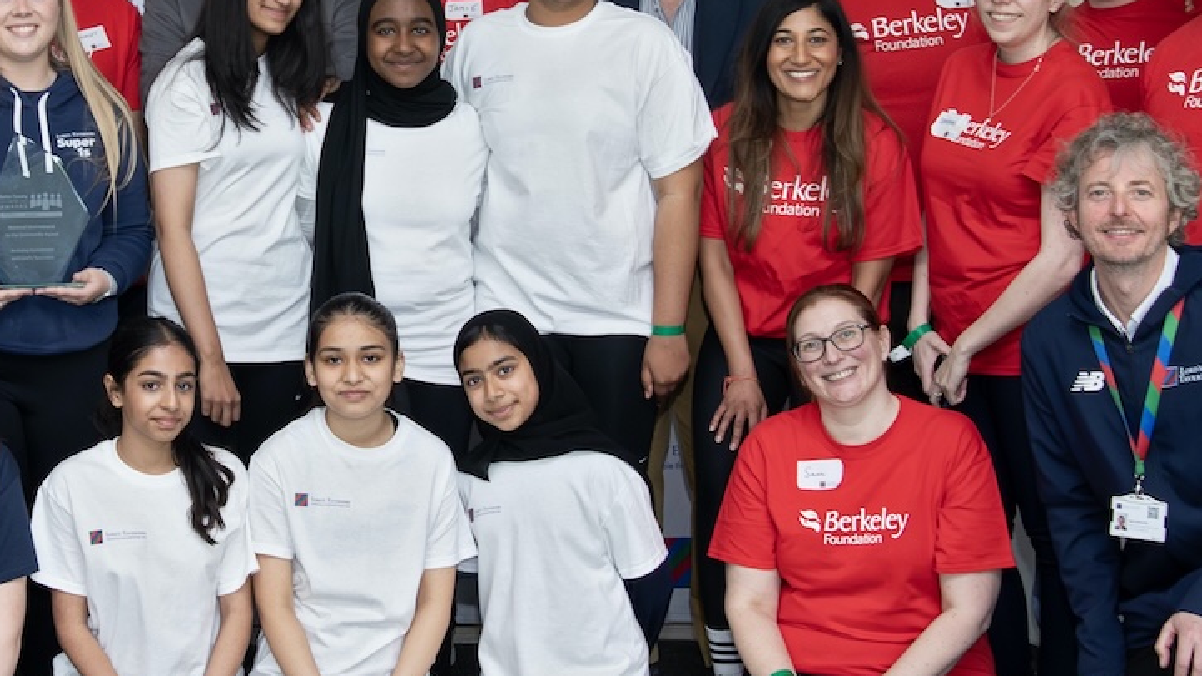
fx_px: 2868
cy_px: 160
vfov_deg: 13.4
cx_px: 211
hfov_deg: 23.3
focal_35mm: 90
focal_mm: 31
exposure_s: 1/60
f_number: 5.6
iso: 1600
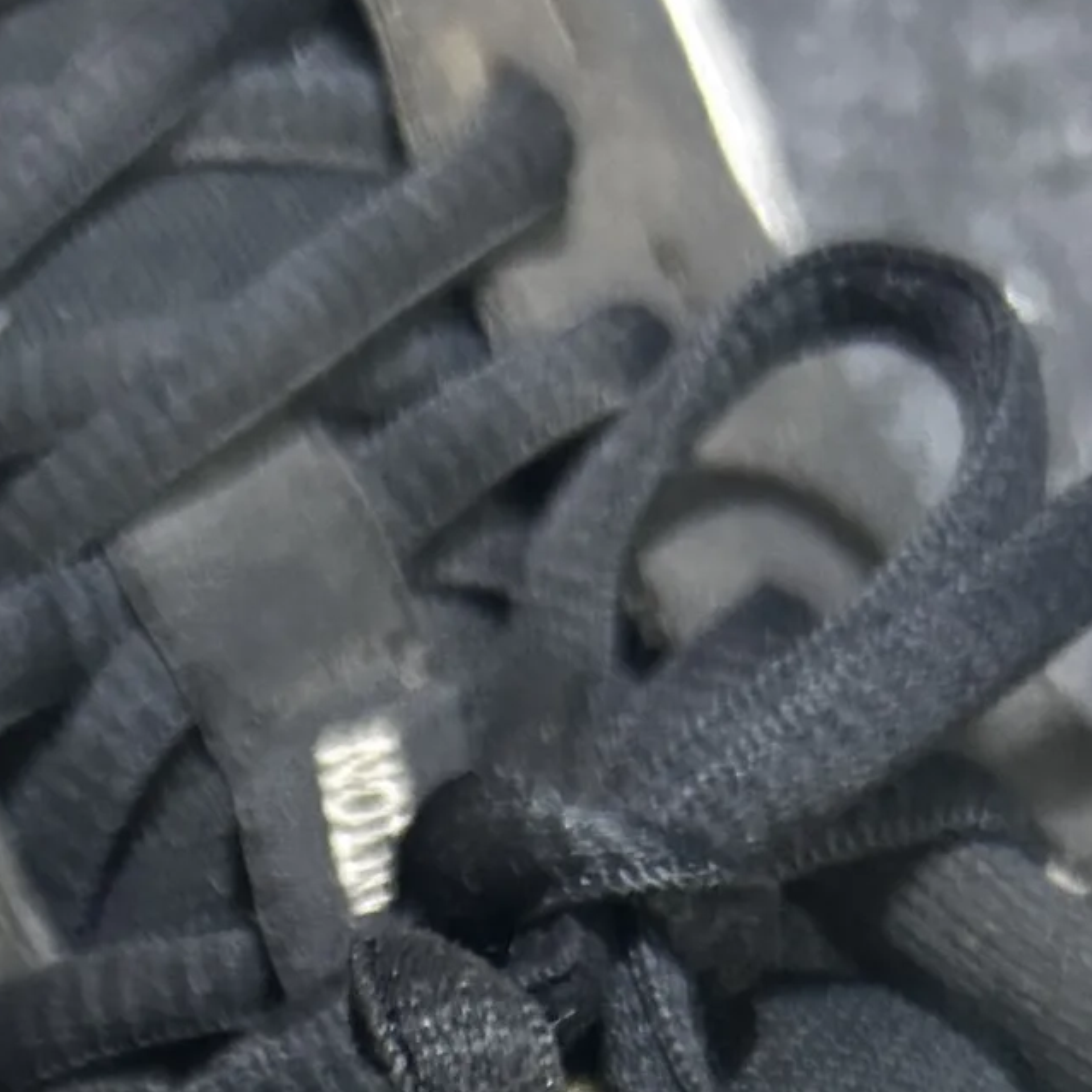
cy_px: 1849
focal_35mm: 92
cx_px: -9
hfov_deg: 18.4
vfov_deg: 16.4
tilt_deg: -73.6
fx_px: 3284
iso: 500
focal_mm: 5.7
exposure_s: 1/33
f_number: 1.5
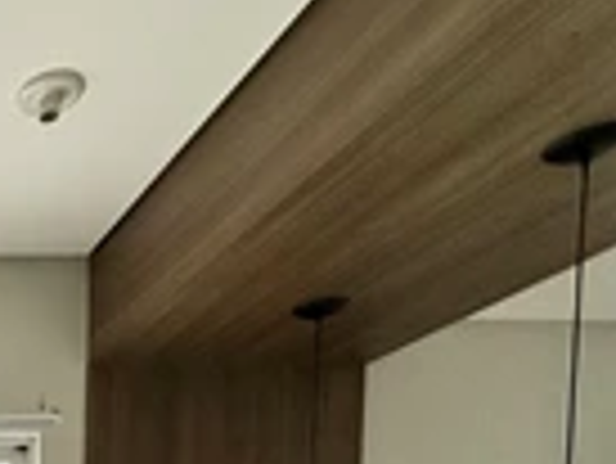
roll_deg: +0.1
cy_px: 734
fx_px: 873
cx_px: -279
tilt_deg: -3.1
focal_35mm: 49
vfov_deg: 22.8
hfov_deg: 28.0
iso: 40
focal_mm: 2.22
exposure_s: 1/136
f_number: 2.2
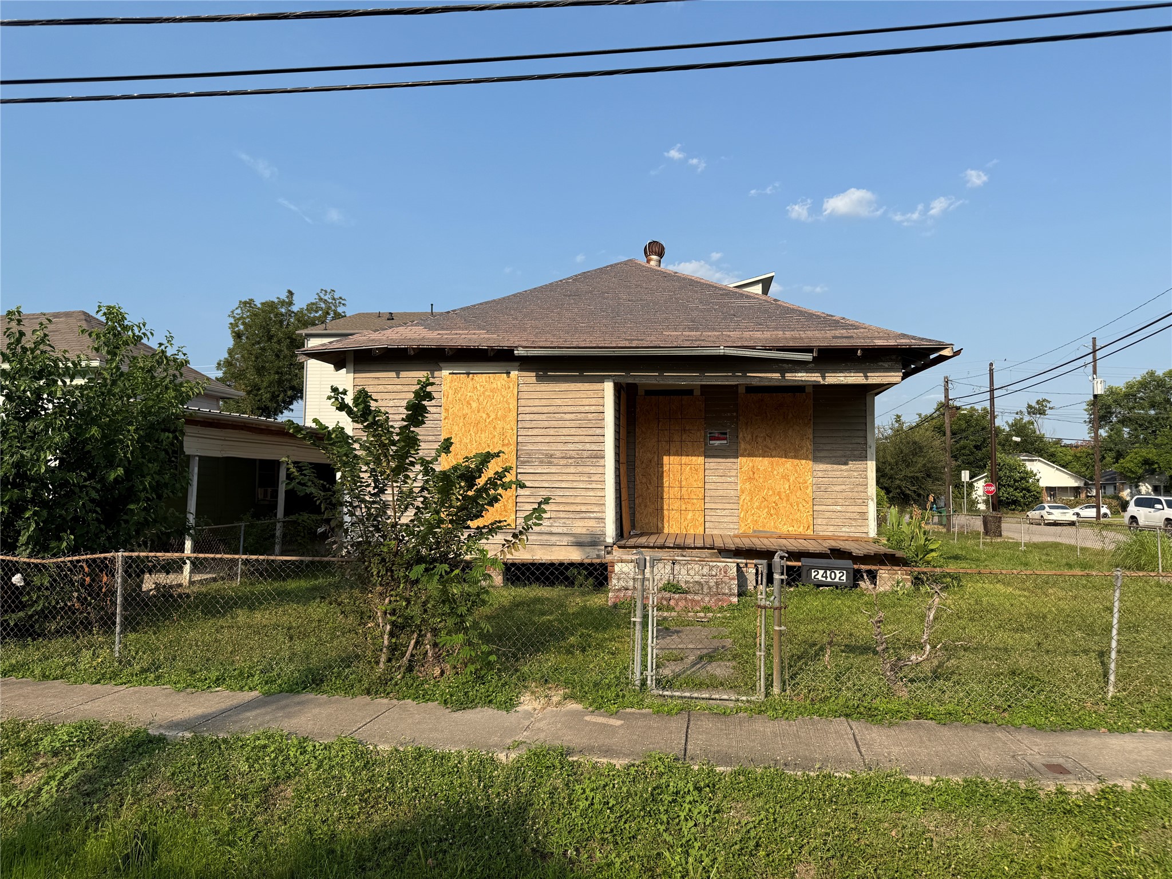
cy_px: 440
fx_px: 813
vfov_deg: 56.8
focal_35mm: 24
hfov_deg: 71.6
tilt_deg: +4.9
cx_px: 586
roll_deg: -1.4
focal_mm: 6.76
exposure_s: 1/3759
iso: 80
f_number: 1.78
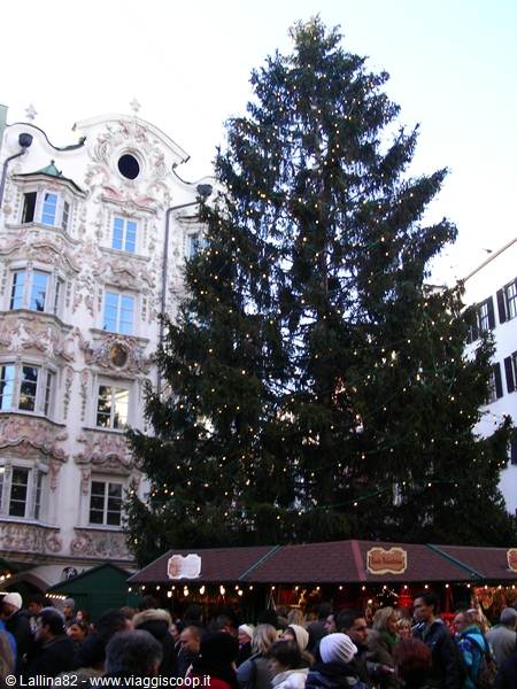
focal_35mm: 38
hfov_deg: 37.7
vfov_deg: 49.0
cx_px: 258
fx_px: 757
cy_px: 344
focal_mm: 6.3
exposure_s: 1/65.1
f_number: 3.5
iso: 50
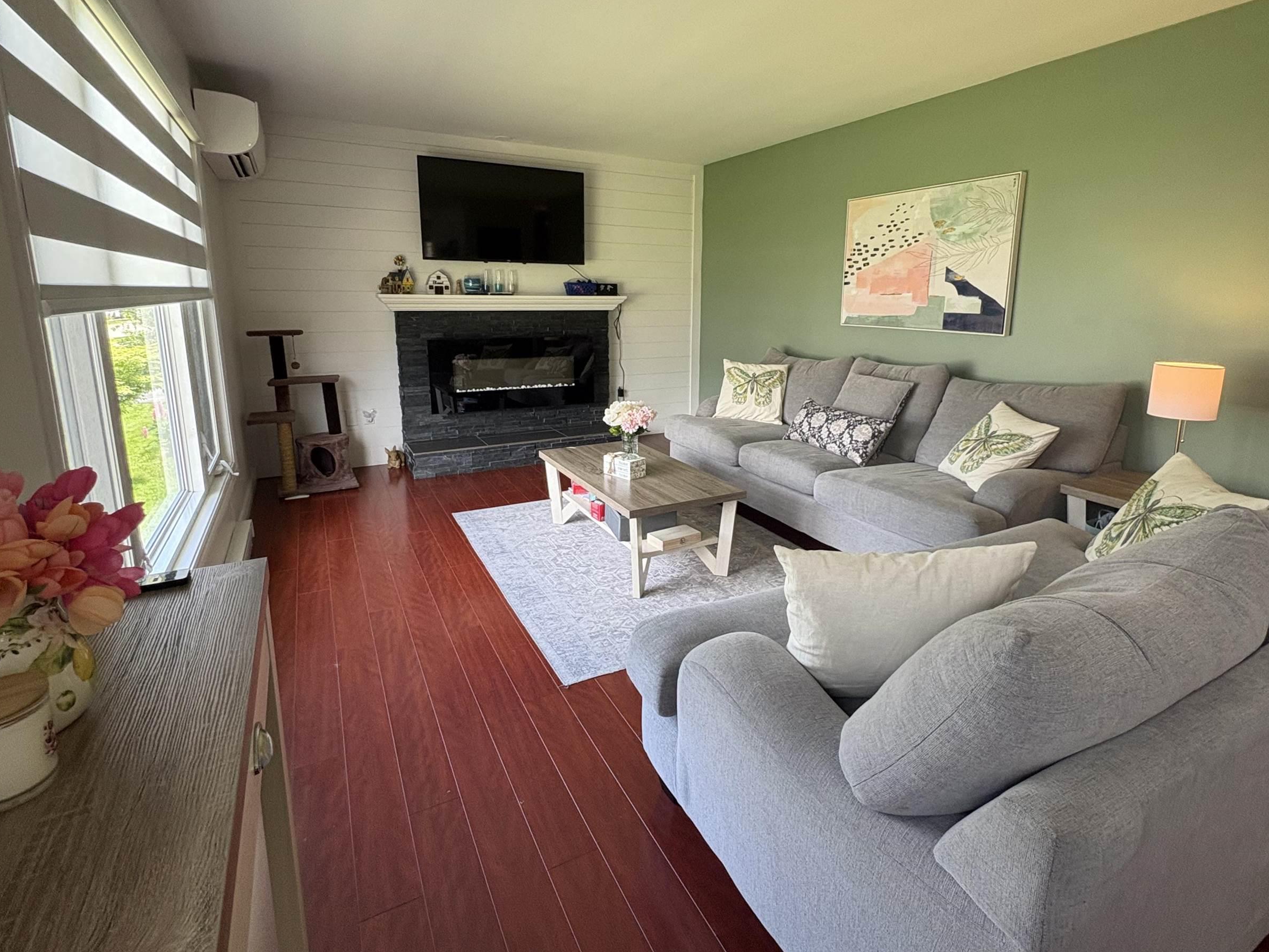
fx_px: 660
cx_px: 691
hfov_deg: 87.5
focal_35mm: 18
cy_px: 413
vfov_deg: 71.3
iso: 200
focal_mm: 2.22
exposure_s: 1/120
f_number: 2.2
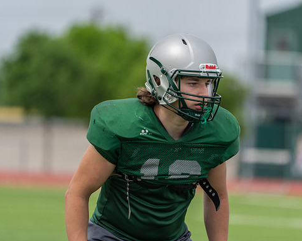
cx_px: 170
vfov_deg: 3.4
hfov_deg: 4.3
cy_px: 120
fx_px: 4050
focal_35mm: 453
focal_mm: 400
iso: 400
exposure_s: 1/1250
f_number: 5.6
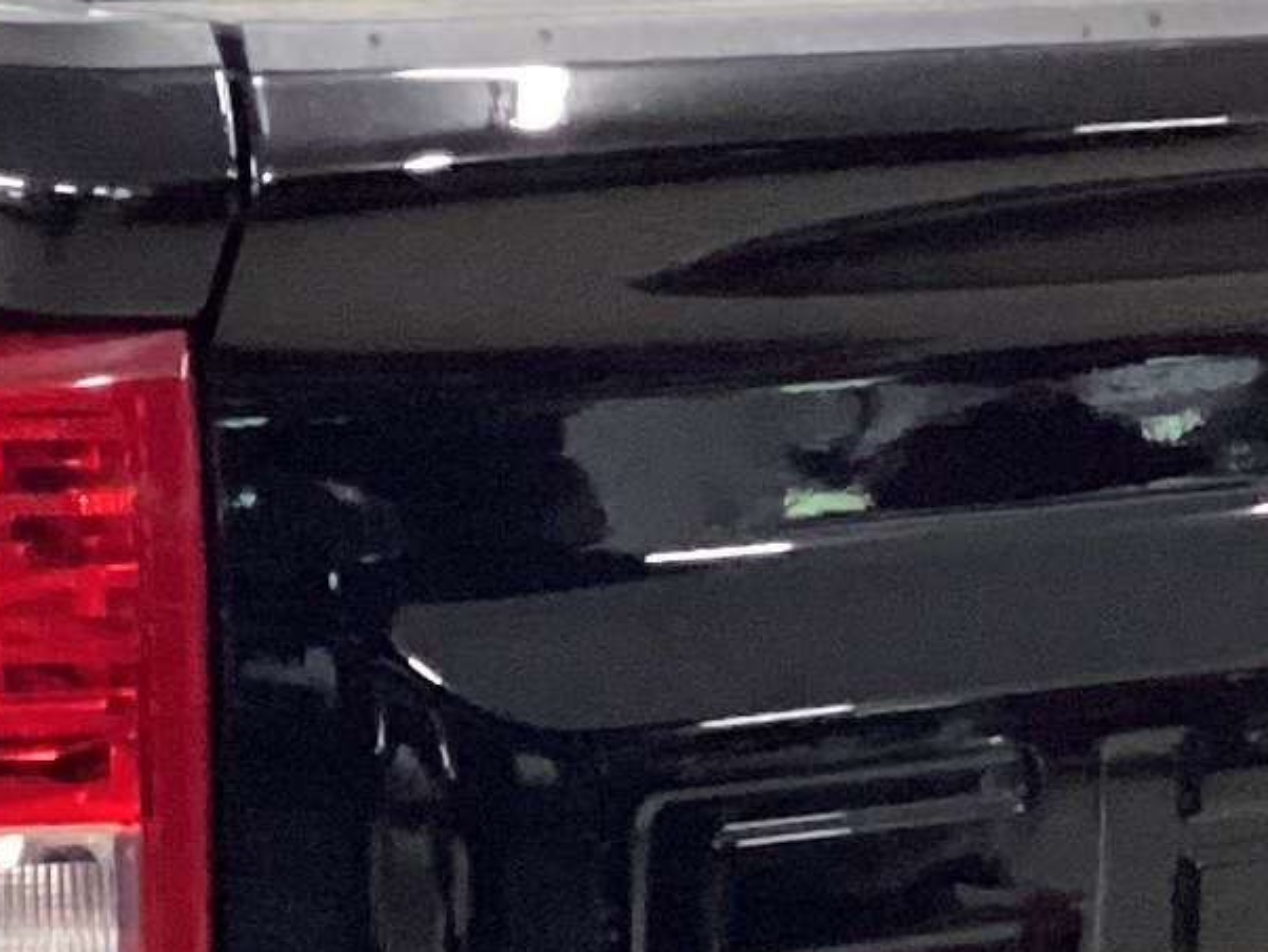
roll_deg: -1.5
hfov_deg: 11.7
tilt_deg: -14.0
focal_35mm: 168
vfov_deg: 8.8
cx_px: 206
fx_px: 6156
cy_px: 792
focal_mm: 3.3
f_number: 2.4
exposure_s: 1/30
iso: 500
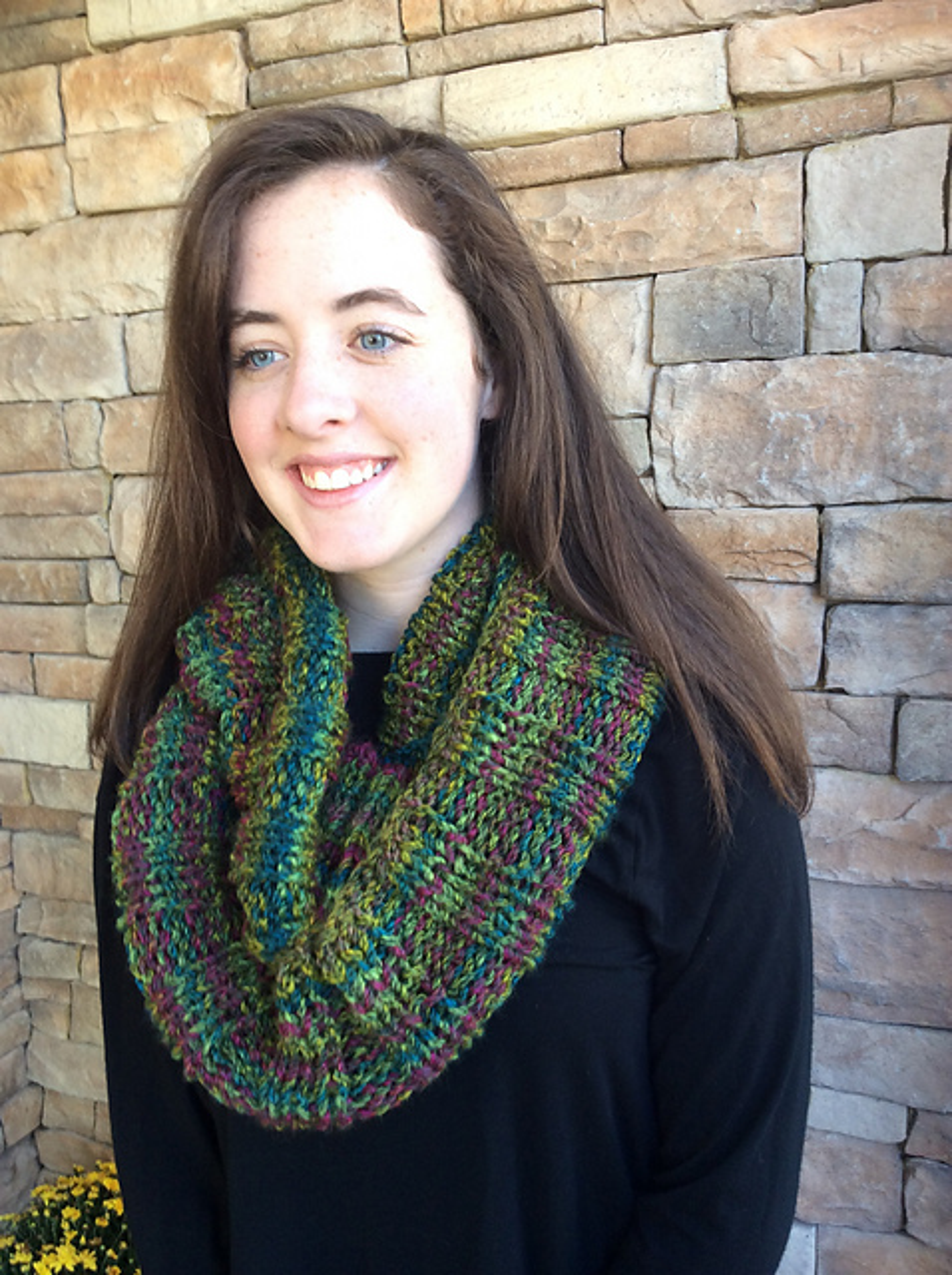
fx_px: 1177
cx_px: 476
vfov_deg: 56.9
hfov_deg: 44.1
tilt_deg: -11.7
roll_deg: +2.7
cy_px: 638
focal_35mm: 32
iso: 32
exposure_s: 1/24
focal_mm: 3.3
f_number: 2.4
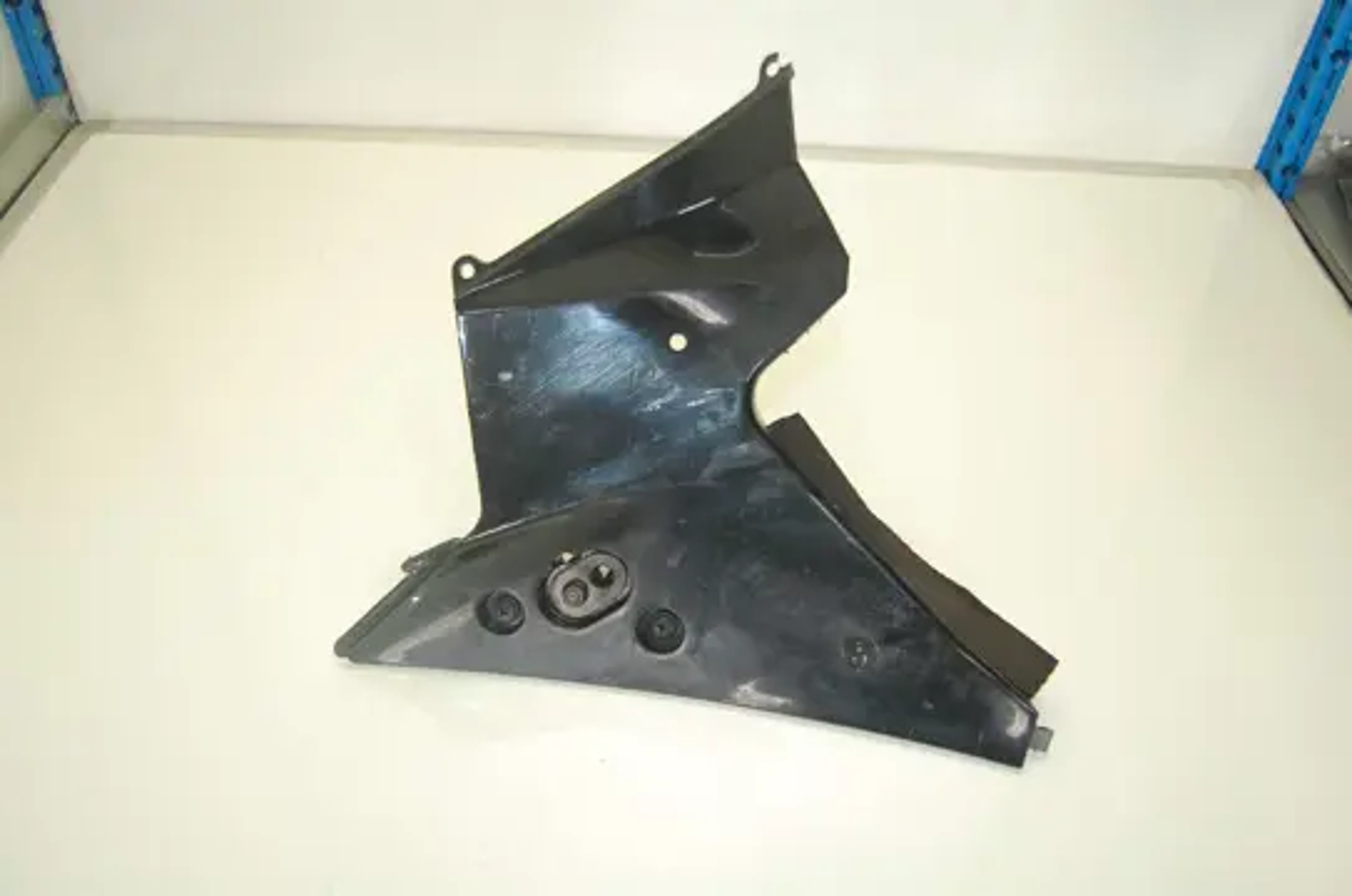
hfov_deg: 62.0
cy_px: 448
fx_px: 1125
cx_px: 676
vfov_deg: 43.5
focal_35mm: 30
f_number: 3.8
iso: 360
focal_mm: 20
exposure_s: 1/60
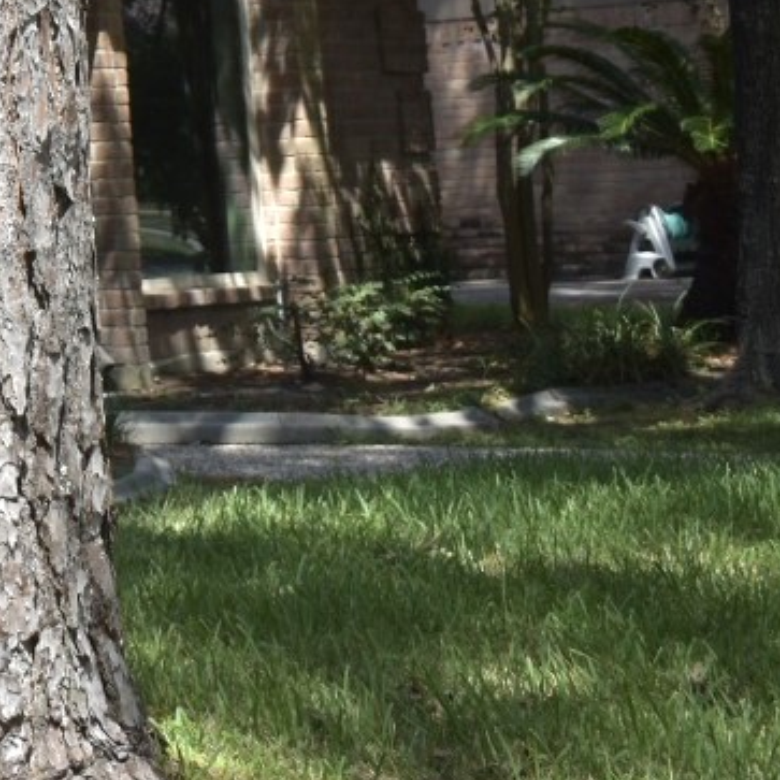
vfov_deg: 12.8
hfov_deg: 12.0
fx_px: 3337
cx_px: -739
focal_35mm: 131
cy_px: -273
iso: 110
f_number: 3.8
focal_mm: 23
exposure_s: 1/500
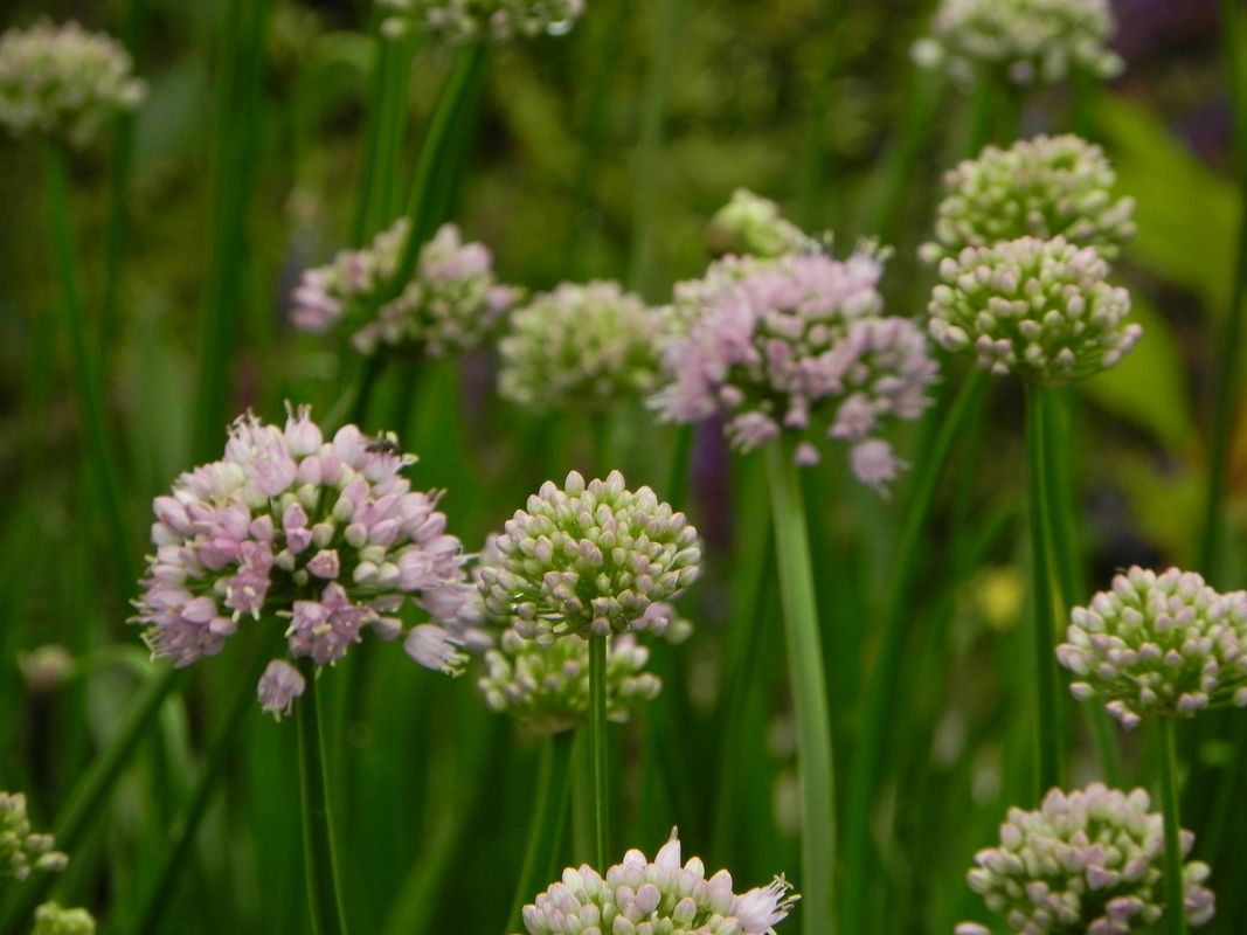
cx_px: 624
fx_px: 13579
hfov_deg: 5.3
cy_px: 468
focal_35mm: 377
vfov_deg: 3.9
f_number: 5
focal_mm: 67.2
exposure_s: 1/80
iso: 160
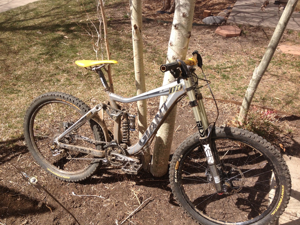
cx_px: 150
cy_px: 112
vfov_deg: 40.7
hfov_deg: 52.6
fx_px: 303
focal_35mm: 35
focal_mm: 4.28
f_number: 2.4
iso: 50
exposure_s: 1/1200
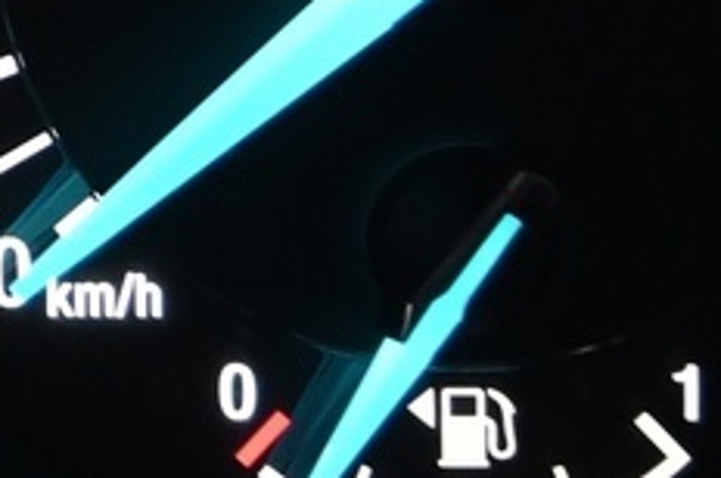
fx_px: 6720
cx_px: -1035
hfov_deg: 5.9
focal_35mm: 336
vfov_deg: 4.0
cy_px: -332
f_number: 4
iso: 2000
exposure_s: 1/25
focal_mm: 48
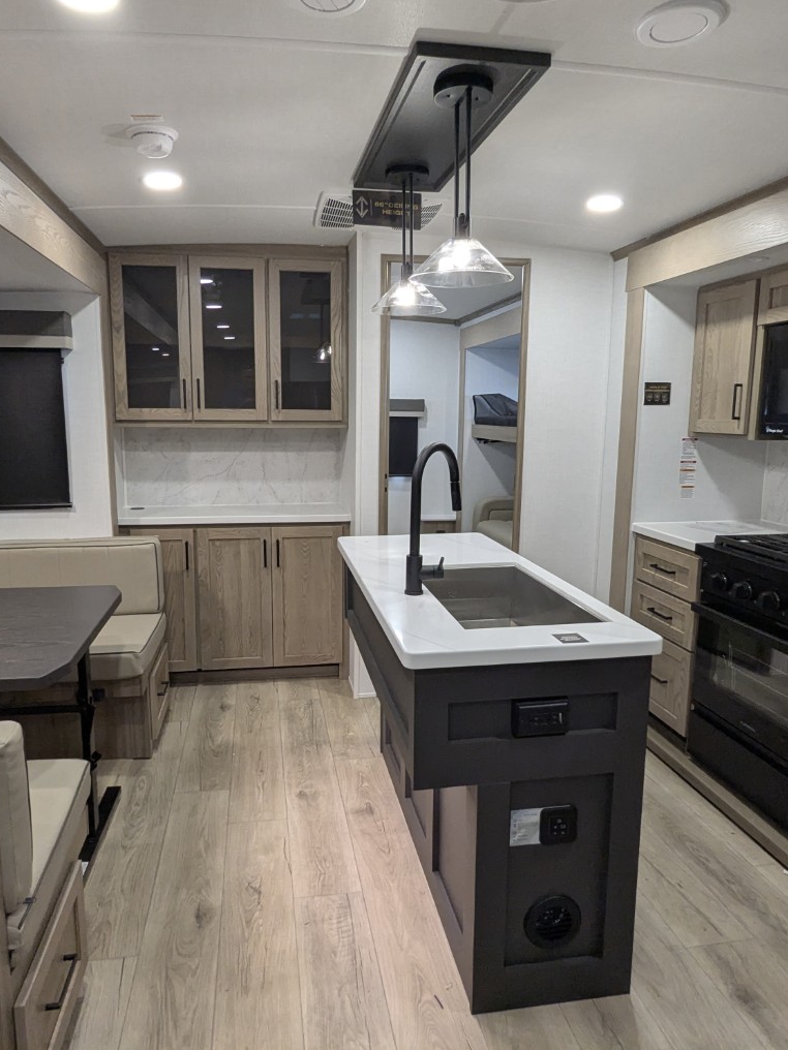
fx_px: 668
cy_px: 511
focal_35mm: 22
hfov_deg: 61.0
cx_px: 366
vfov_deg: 76.4
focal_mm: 2.35
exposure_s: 1/99.5
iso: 247
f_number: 2.2
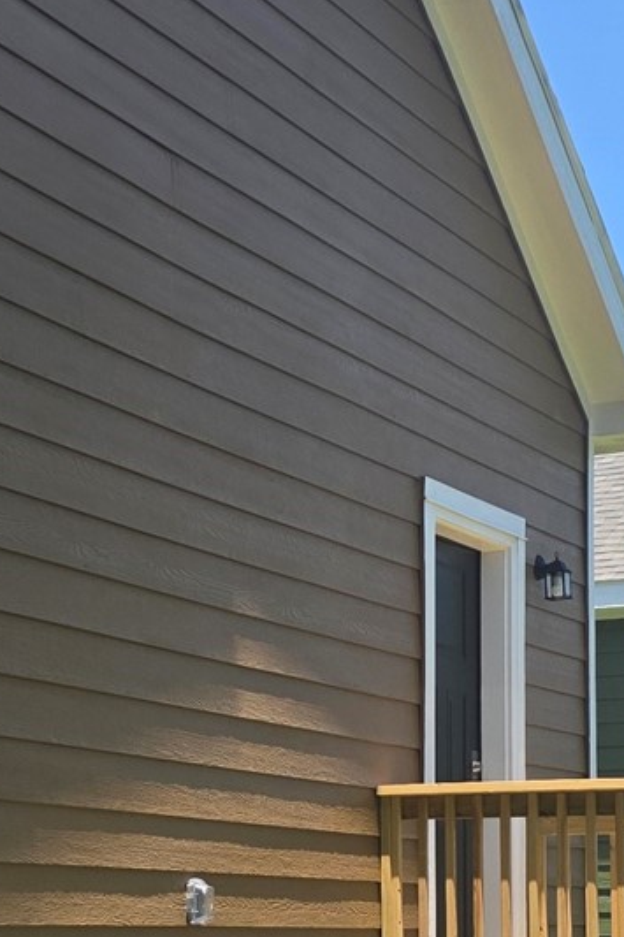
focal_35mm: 92
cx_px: 114
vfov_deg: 21.8
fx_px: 2393
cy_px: 781
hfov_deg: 14.8
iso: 80
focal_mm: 6.3
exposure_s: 1/3117
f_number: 1.7
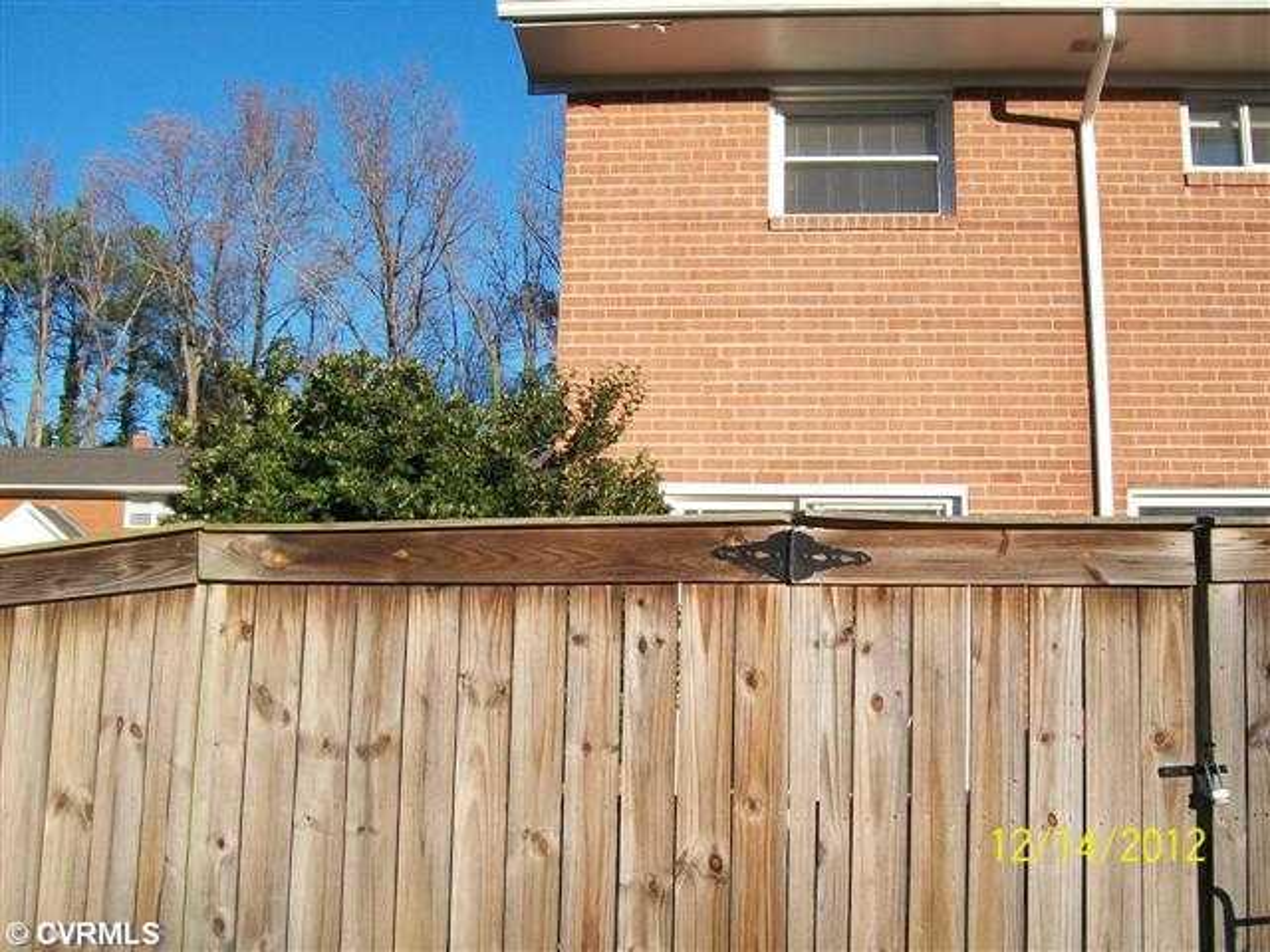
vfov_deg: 39.7
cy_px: 476
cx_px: 635
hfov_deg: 51.4
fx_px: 1321
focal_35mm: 36
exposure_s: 1/320
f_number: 4.8
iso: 80
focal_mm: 6
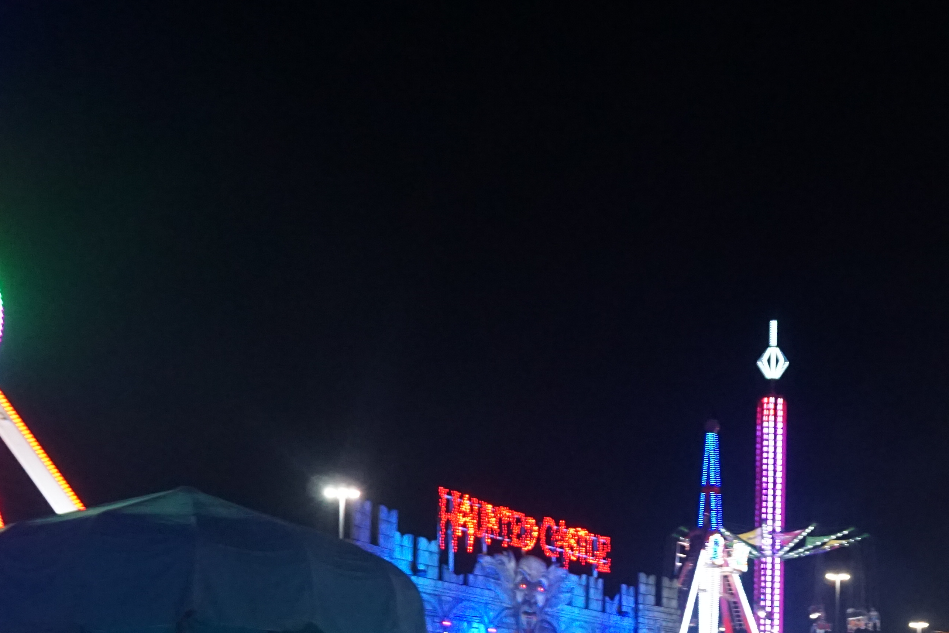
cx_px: 712
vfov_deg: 22.7
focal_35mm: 56
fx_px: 1476
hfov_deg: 34.9
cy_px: 703
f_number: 3.5
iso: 2500
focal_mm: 16
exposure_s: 1/160
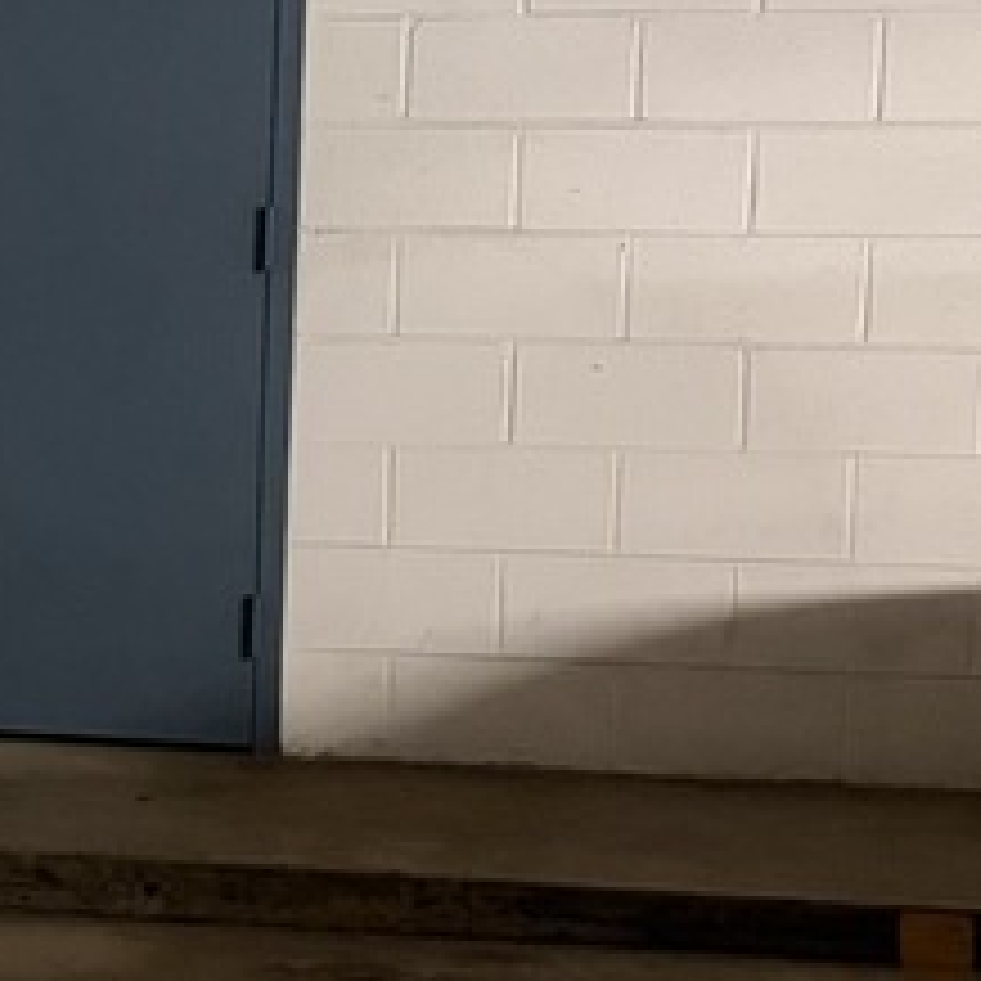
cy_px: 531
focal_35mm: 114
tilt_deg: -7.0
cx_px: -729
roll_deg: +0.5
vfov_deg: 15.3
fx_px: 3655
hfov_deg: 13.8
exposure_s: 1/30
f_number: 1.6
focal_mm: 5.96
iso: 800
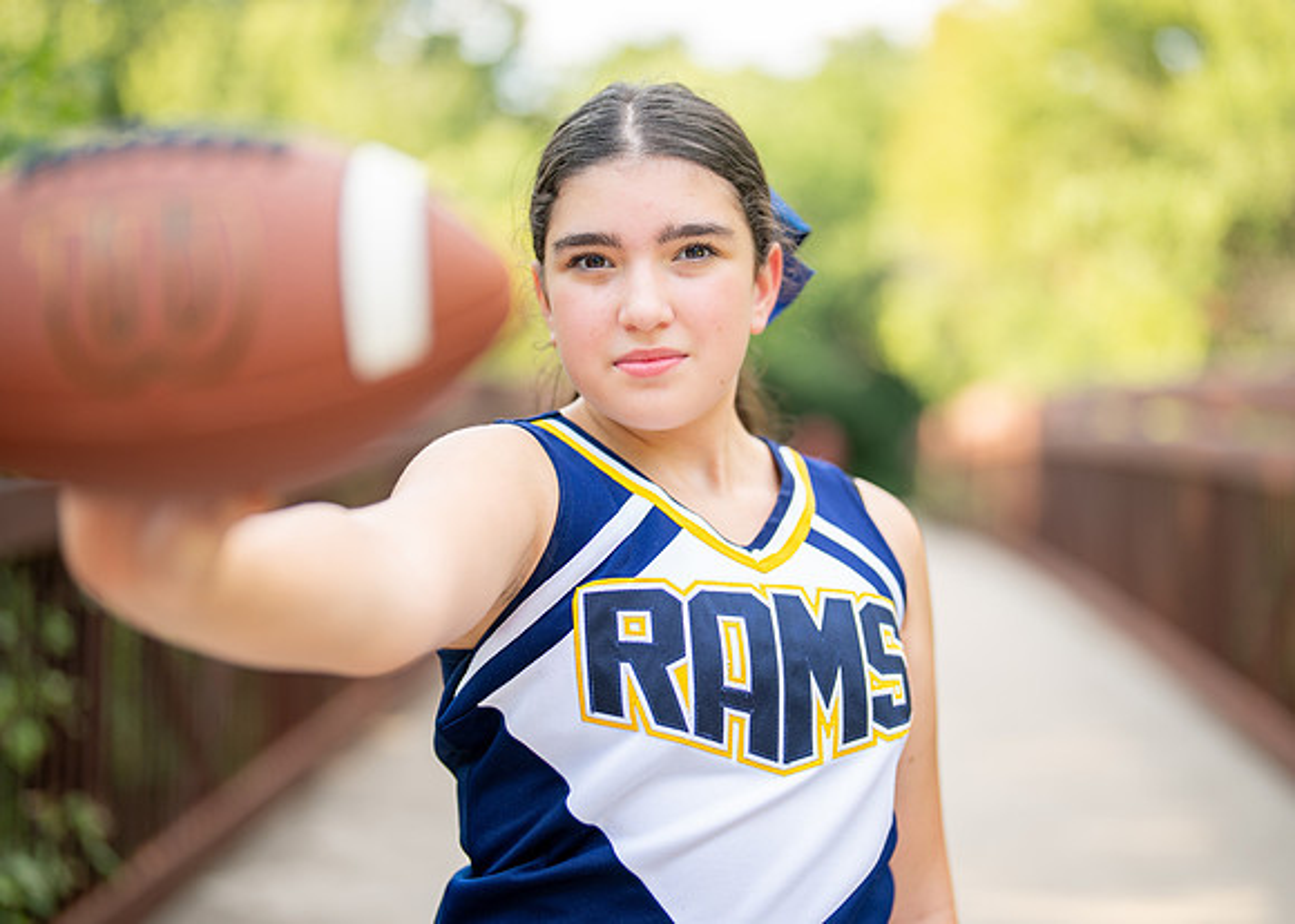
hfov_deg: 31.8
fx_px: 2273
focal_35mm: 62
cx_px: 718
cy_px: 446
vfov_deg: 23.0
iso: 100
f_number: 1.2
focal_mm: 50
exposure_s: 1/640
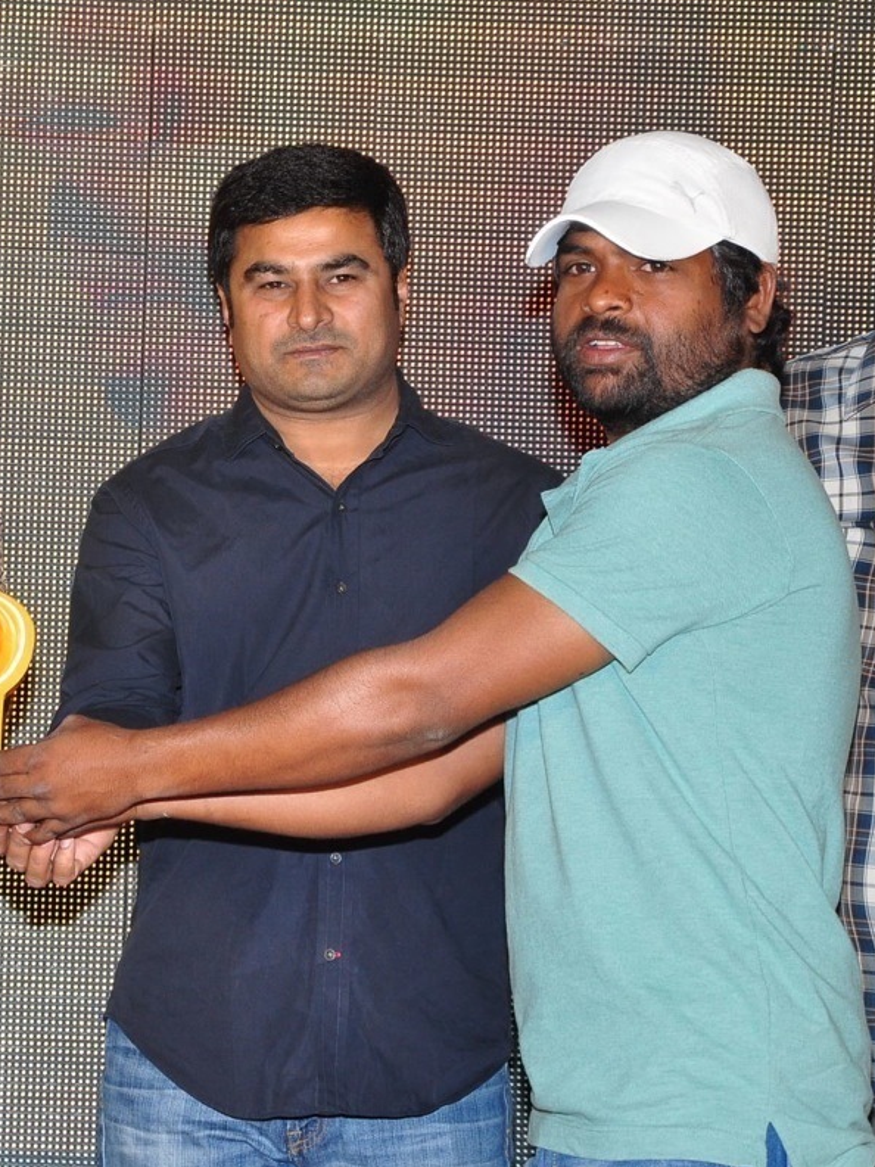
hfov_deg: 10.2
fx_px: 4853
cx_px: 56
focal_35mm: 144
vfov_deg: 13.7
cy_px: 583
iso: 500
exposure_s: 1/125
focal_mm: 66
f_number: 8
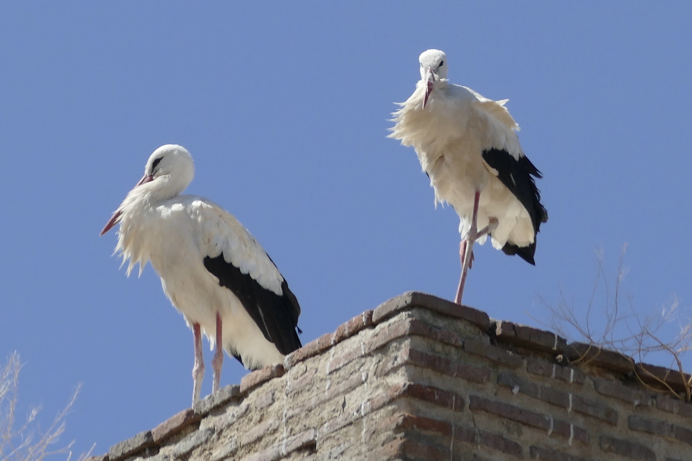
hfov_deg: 3.1
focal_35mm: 659
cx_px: 346
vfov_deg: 2.1
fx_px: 12667
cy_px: 230
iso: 125
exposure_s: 1/800
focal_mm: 146
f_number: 5
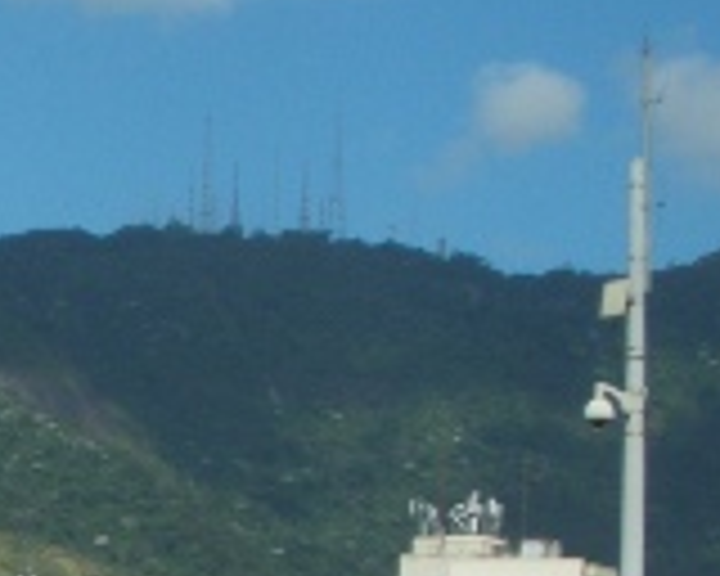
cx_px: -1022
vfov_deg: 8.5
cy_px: 1004
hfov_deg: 9.7
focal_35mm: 176
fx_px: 3750
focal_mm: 6.3
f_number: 5.4
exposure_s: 1/400
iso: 64
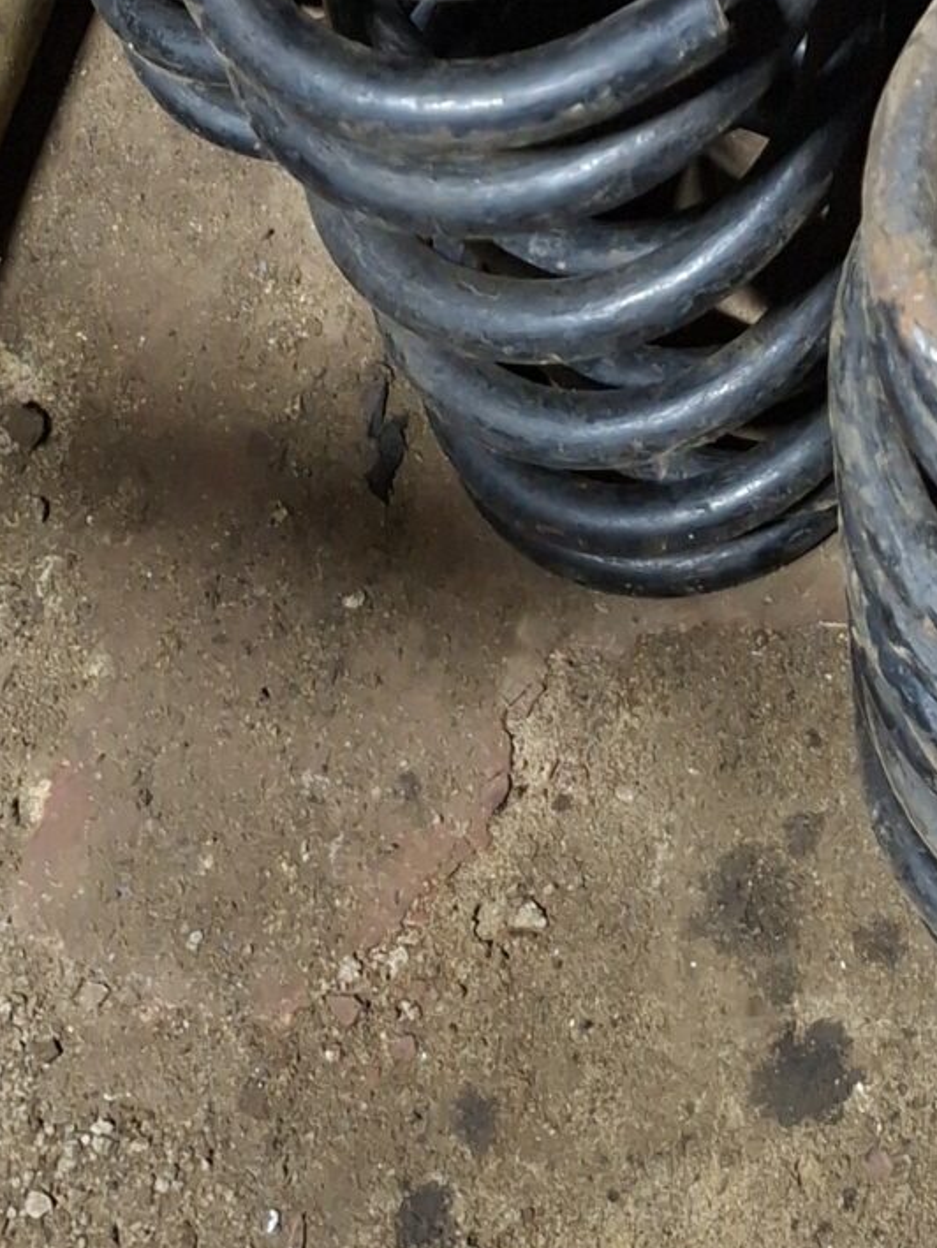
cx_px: 1169
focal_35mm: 83
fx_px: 2995
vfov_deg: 18.8
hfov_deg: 16.9
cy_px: -929
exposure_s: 1/20
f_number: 1.8
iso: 800
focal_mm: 5.54
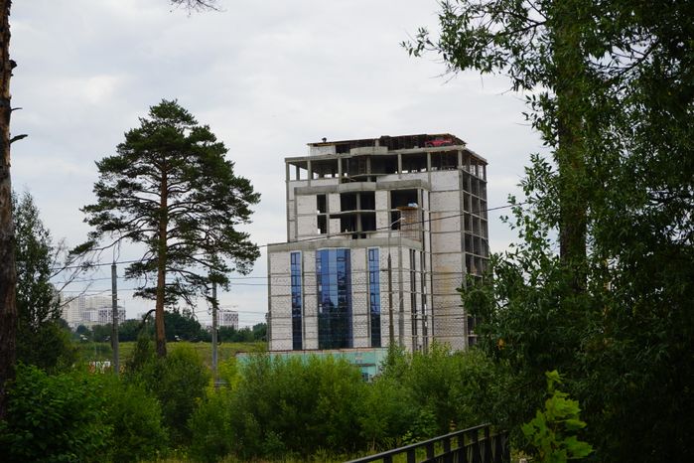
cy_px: 232
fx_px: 1349
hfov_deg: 28.8
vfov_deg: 19.5
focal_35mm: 70
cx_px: 347
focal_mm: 70
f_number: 10
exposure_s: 1/125
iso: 100
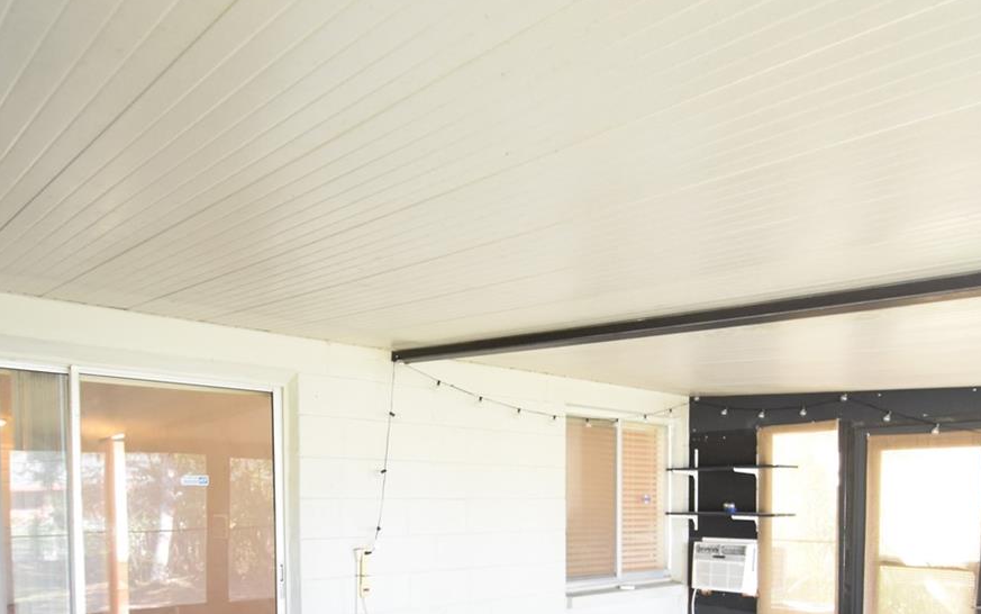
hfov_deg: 66.3
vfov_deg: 41.6
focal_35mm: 28
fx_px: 749
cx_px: 537
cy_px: 532
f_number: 3.5
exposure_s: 1/60
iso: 1100
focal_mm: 10
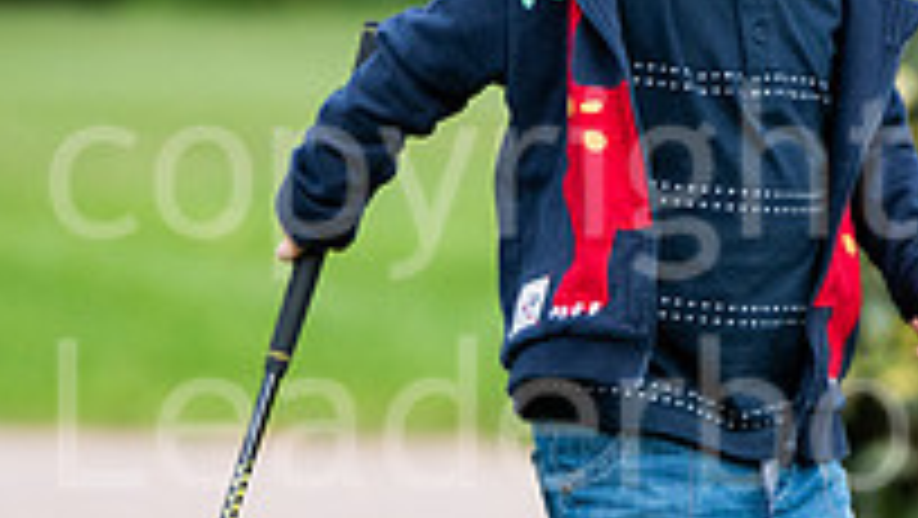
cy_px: 457
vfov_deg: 0.7
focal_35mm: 1698
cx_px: 639
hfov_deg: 1.3
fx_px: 41354
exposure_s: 1/1250
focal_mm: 380
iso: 1000
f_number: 5.6
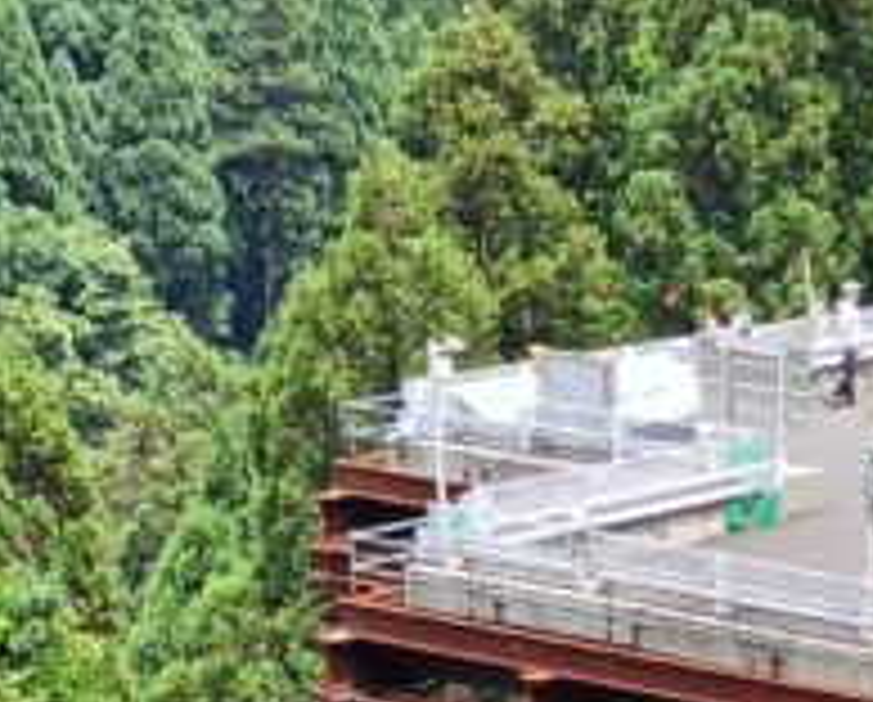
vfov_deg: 8.1
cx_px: 1292
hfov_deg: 10.1
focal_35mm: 185
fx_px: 4790
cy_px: 1220
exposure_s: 1/216
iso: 50
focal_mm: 4.7
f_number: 1.7
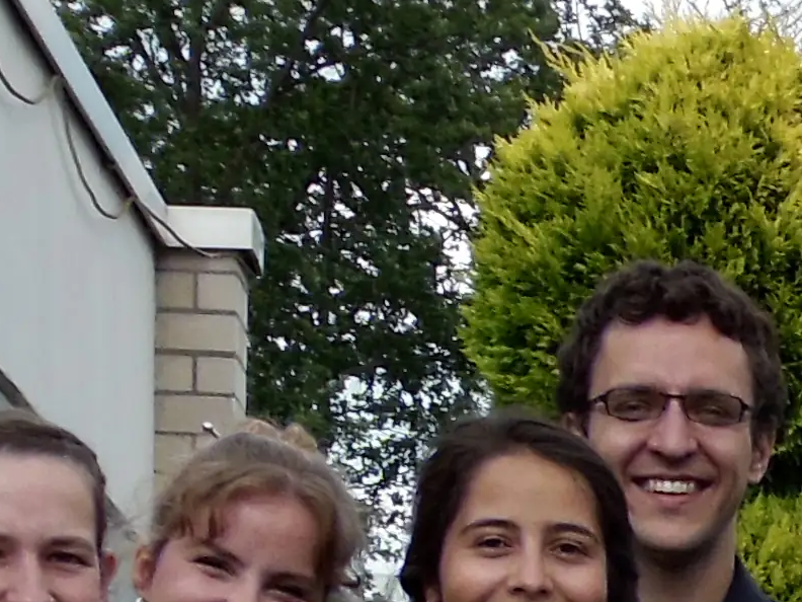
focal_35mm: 227
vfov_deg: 6.3
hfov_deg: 8.1
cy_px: 1257
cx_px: 1812
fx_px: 5259
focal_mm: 6.9
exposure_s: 1/320
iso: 125
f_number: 4.1
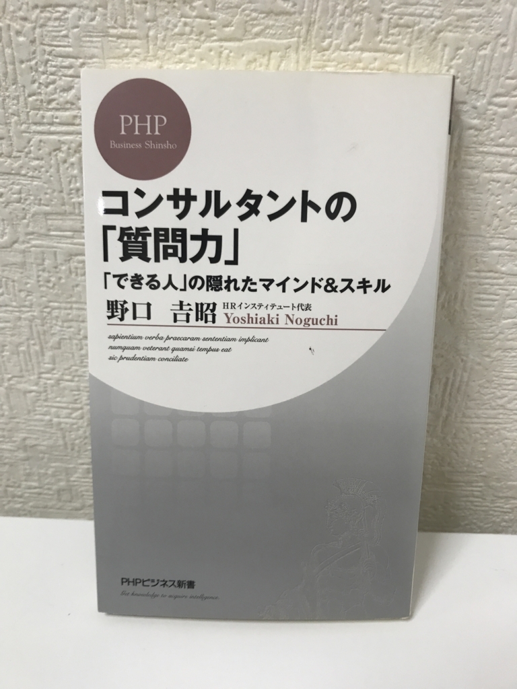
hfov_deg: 49.7
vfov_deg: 63.4
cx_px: 258
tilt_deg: -30.6
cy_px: 344
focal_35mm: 28
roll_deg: -1.8
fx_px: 558
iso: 25
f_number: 1.8
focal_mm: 3.99
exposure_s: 1/33
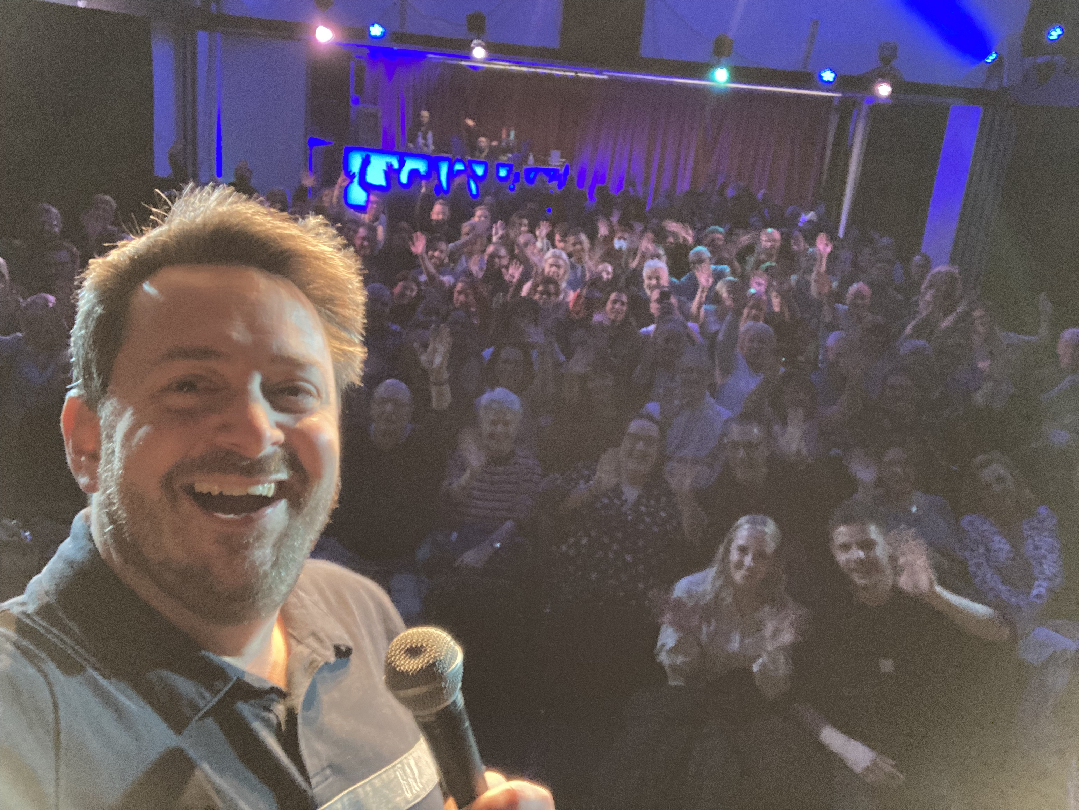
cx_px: 540
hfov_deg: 56.8
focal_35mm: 32
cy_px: 405
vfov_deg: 44.2
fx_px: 998
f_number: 2.2
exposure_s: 1/20
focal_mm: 2.87
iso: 500
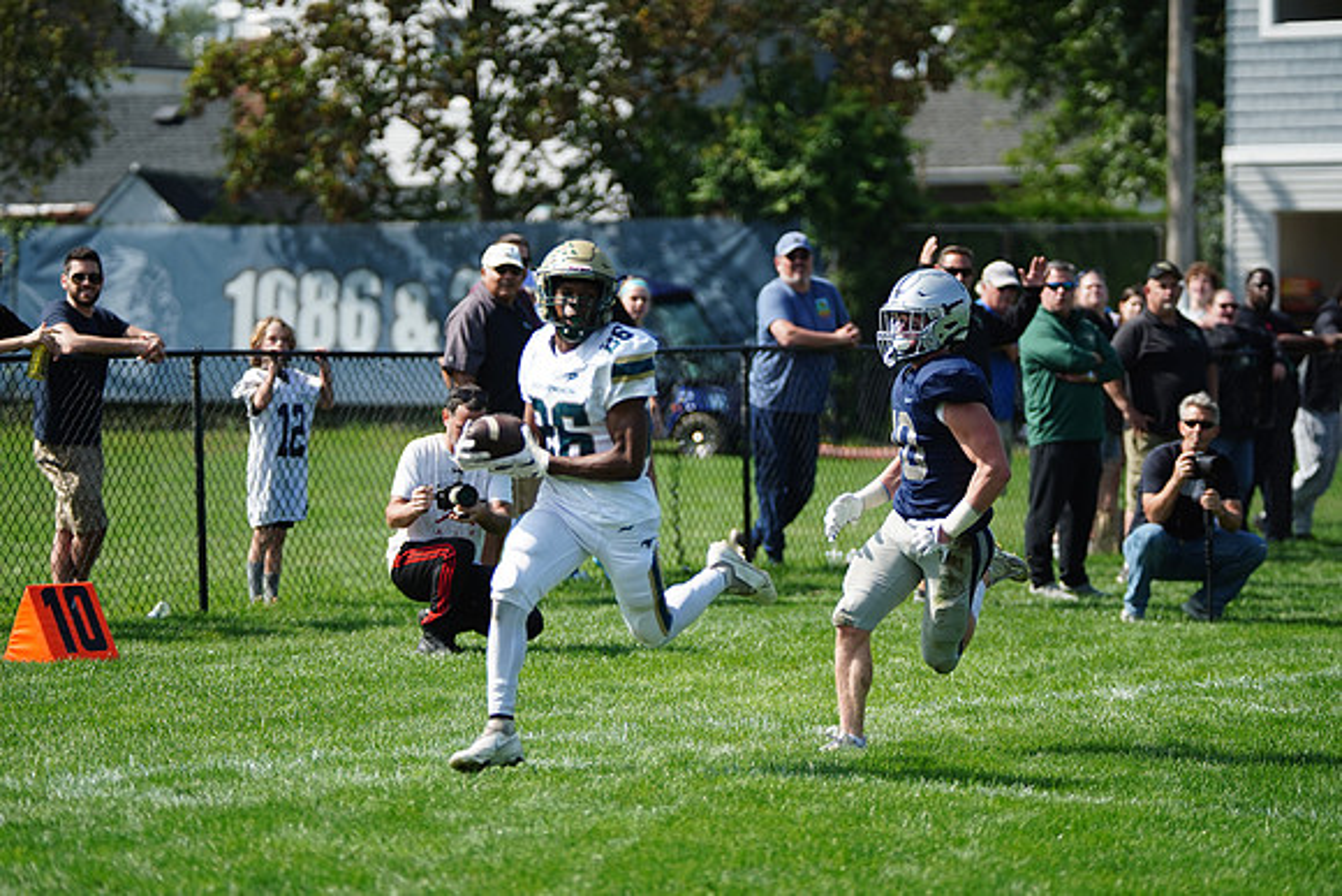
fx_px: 6189
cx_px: 671
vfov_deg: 8.3
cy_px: 448
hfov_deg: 12.4
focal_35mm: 166
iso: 400
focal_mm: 166
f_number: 2.8
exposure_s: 1/4000
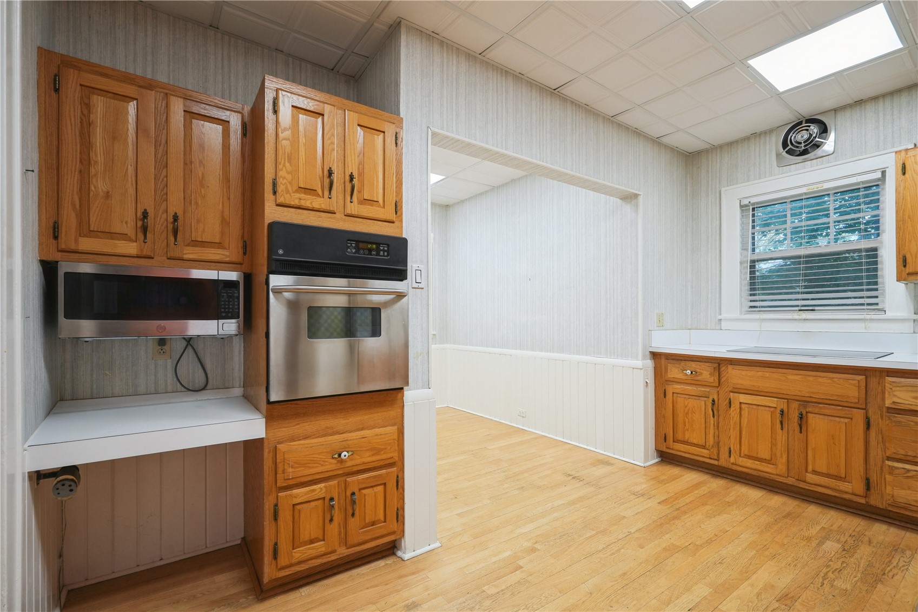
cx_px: 459
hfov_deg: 96.7
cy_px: 306
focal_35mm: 16
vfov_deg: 73.7
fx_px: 408
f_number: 10
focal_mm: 16
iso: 400
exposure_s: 1/20
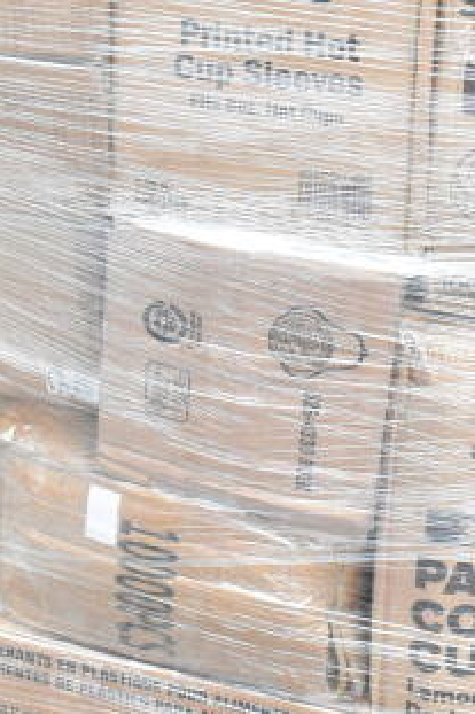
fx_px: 1922
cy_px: 2
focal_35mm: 97
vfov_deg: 20.4
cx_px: 220
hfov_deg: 14.1
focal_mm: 22
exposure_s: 1/400
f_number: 10
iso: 1600
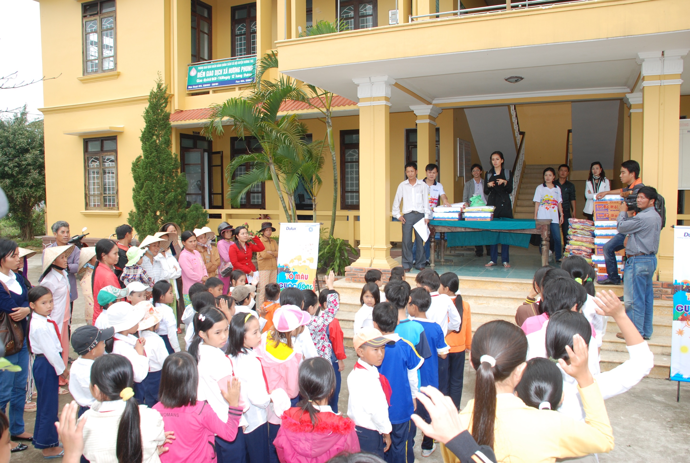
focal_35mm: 27
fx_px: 519
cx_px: 345
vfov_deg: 48.1
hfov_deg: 67.3
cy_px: 232
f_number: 5.6
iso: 250
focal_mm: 18
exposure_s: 1/60
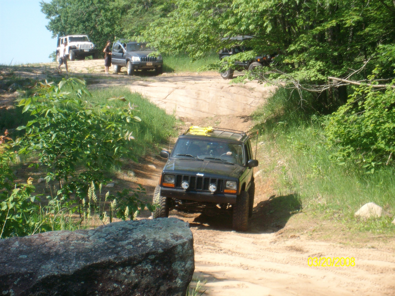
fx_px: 1198
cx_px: 198
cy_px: 148
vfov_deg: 14.1
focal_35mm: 105
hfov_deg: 18.7
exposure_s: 1/228
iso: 80
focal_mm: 17.4
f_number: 4.9
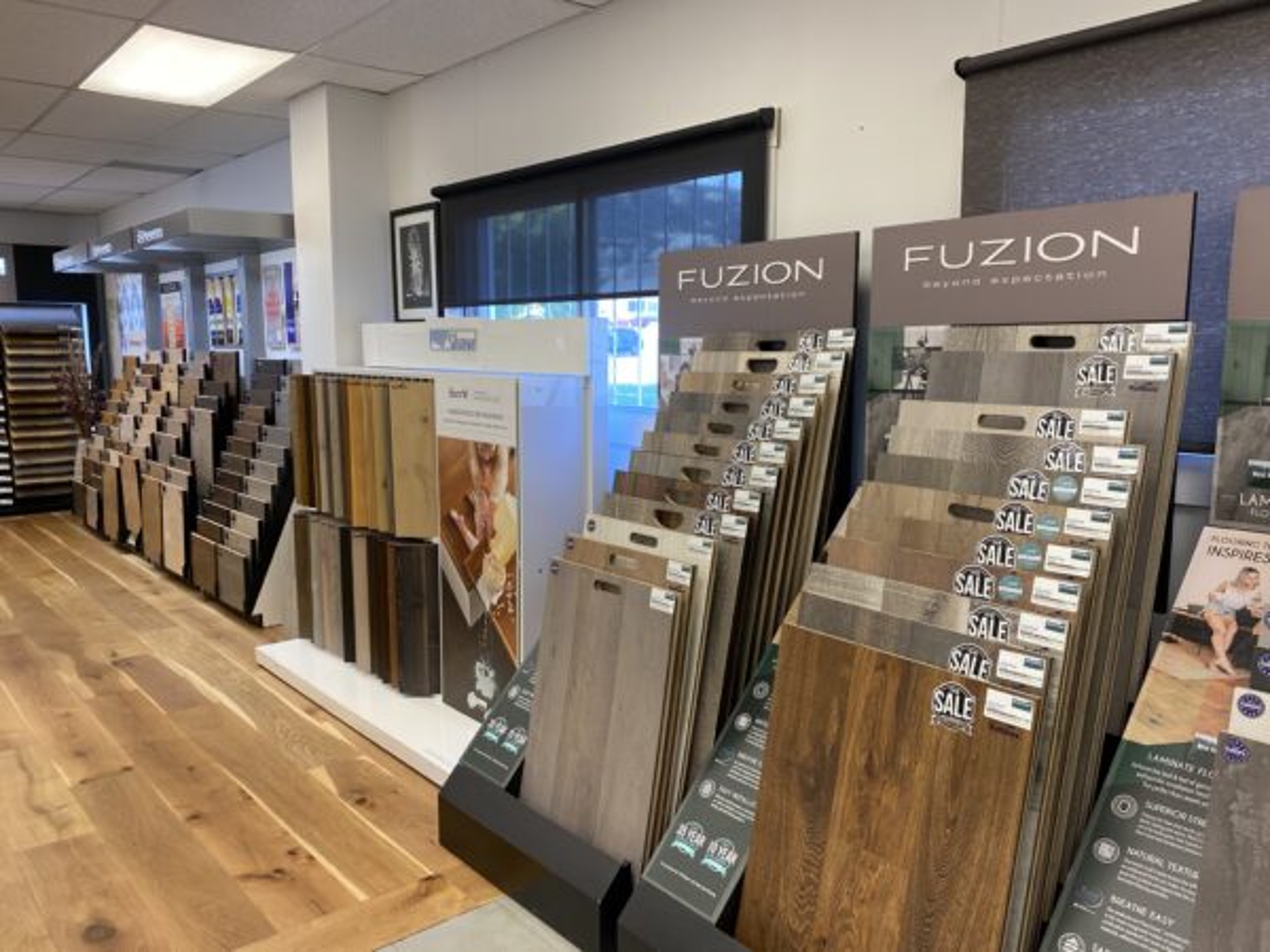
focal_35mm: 26
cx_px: 635
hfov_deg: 67.3
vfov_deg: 53.1
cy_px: 476
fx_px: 954
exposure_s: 1/120
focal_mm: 4.25
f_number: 1.8
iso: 100
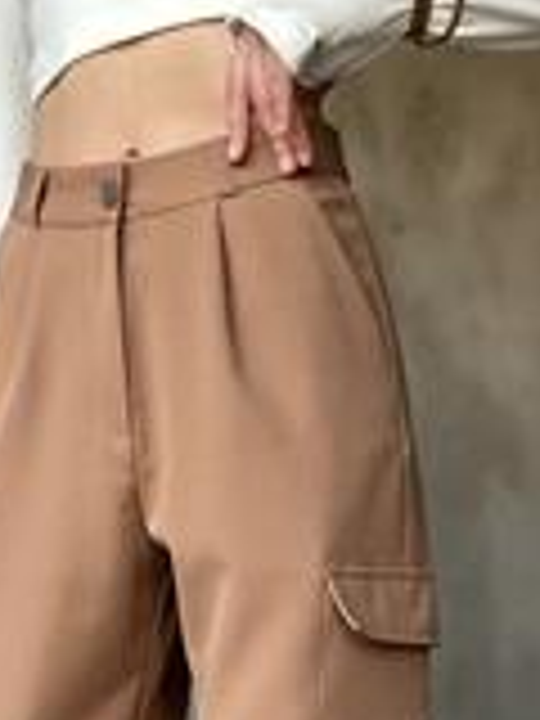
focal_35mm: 128
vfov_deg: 15.0
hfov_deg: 11.6
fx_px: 2662
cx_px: 189
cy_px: 801
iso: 200
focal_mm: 6.86
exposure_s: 1/60
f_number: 1.78
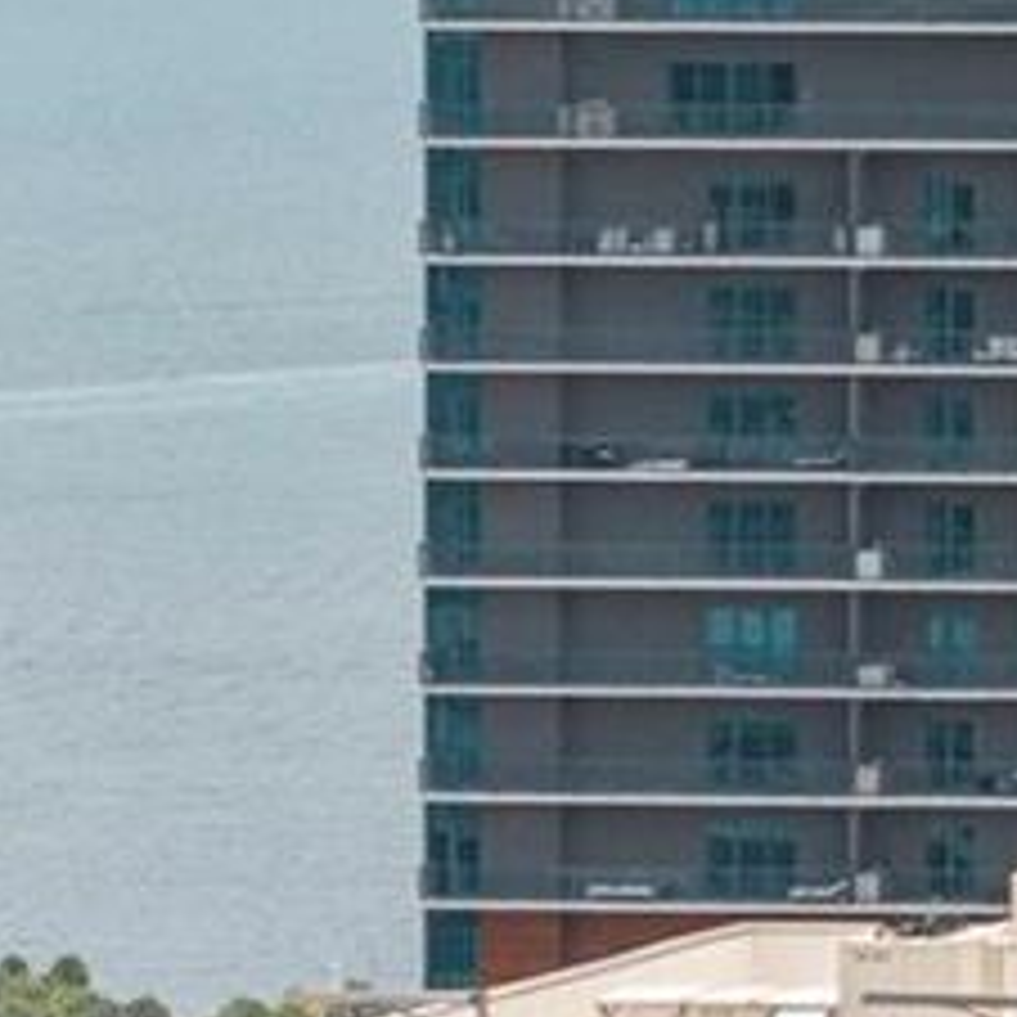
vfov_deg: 2.0
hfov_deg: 2.0
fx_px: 29051
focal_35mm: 874
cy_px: -668
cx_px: 2408
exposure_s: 1/4000
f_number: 6.3
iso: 400
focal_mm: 145
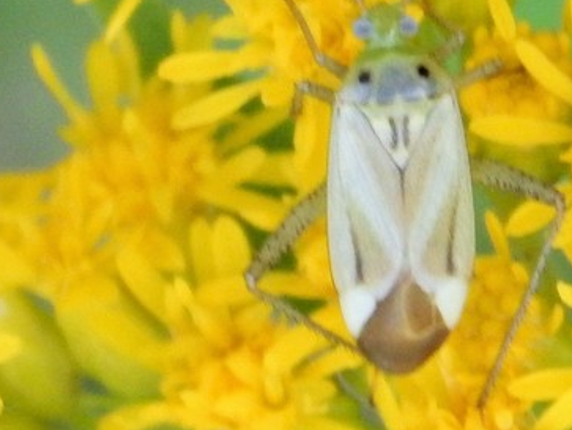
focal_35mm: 427
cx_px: 451
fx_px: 7063
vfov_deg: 3.5
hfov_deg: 4.6
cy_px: 66
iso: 400
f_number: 5.3
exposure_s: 1/200
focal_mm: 32.8
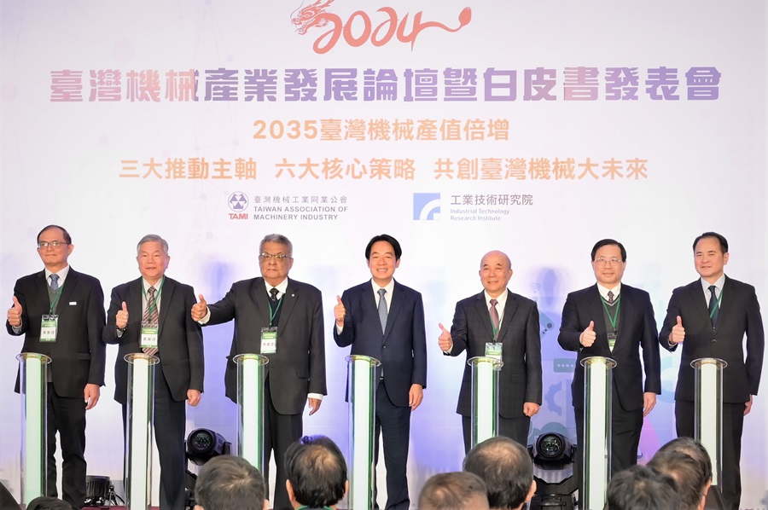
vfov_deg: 29.2
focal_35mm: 46
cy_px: 255
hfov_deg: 42.8
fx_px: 980
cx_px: 384
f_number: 5
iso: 1000
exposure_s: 1/125
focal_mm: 46
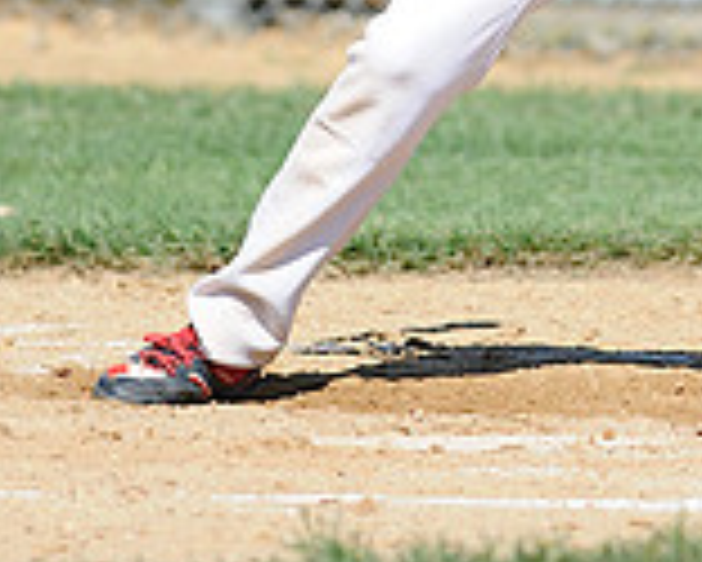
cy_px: -378
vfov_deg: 1.3
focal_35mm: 1214
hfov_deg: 1.6
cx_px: 524
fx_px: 25238
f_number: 4
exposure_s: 1/1600
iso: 200
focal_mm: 300
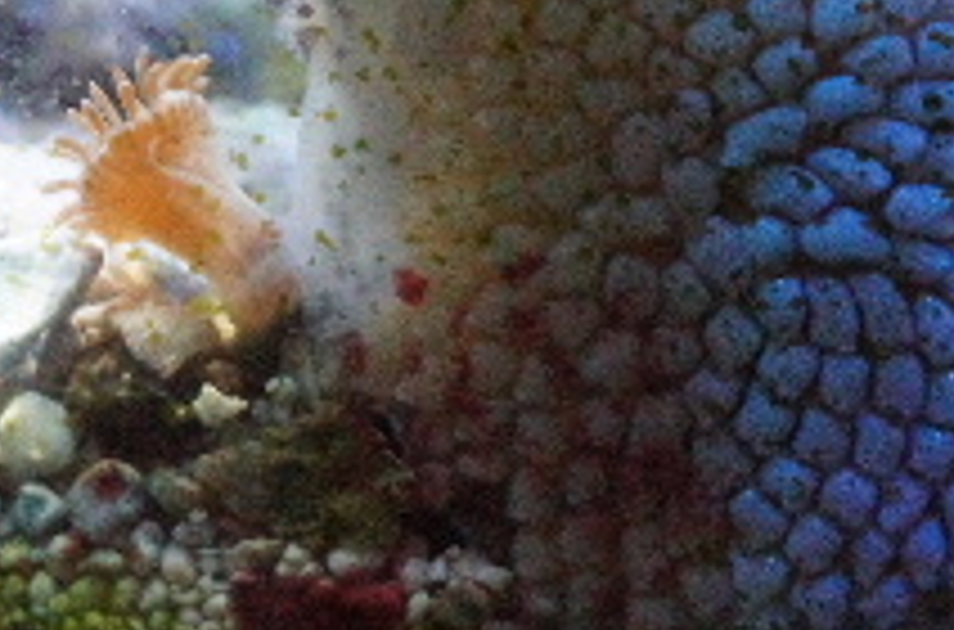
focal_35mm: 156
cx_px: 778
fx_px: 4122
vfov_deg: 8.7
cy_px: 212
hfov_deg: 13.1
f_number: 9
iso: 12800
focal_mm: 50
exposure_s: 1/100
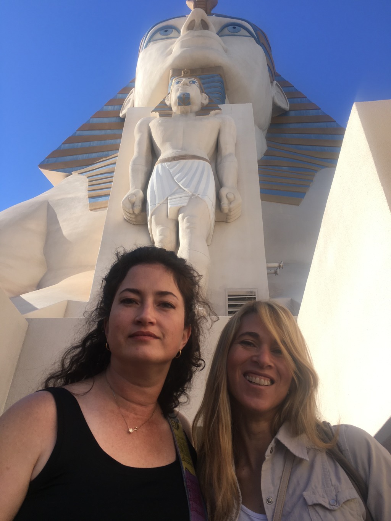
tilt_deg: +36.1
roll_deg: +0.4
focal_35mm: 29
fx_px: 437
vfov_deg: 61.7
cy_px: 260
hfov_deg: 48.2
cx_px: 196
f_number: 2.2
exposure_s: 1/761
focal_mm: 4.15
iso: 25
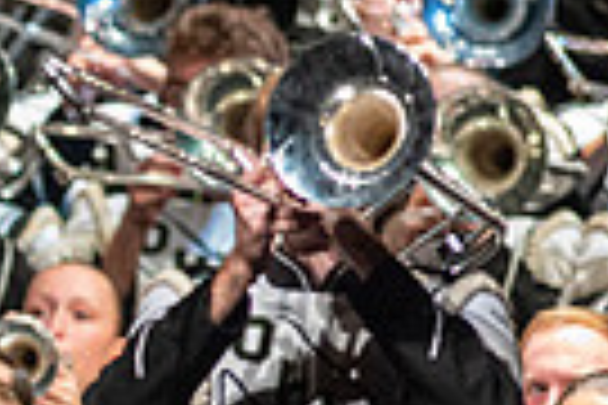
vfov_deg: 1.1
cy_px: 531
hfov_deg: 1.6
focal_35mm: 1290
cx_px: -536
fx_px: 21785
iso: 5000
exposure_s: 1/400
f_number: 5.6
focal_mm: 300
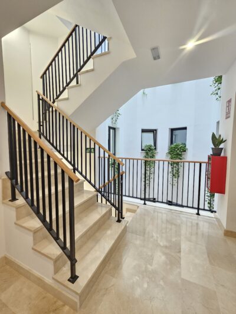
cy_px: 157
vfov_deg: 106.2
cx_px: 118
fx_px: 118
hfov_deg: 89.9
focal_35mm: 13
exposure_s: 1/33
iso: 400
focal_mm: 2.2
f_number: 2.2
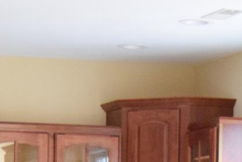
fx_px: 1241
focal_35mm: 184
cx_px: 37
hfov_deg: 11.1
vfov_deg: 7.1
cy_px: 364
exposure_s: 1/60
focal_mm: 25
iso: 3200
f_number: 4
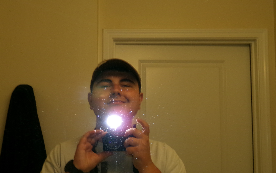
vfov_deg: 24.9
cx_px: 105
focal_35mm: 52
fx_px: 391
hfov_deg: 38.6
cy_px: 98
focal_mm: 6.6
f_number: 4
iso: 200
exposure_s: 1/34
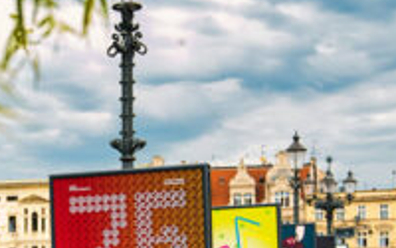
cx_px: 69
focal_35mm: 93
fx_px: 1004
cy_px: 256
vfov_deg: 13.8
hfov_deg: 22.0
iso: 50
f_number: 2.8
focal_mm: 38
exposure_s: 1/200
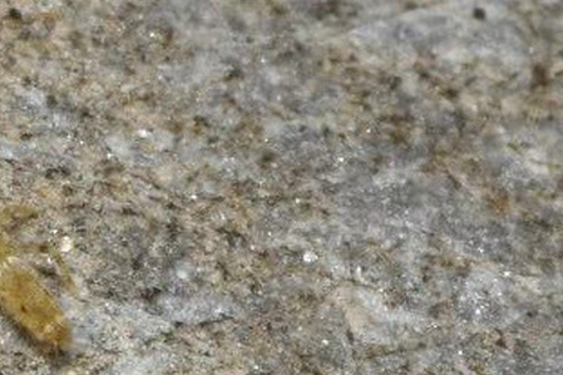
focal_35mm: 337
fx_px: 5269
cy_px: 241
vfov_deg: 4.1
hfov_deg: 6.1
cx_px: -11
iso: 250
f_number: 32
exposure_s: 1/60
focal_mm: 105
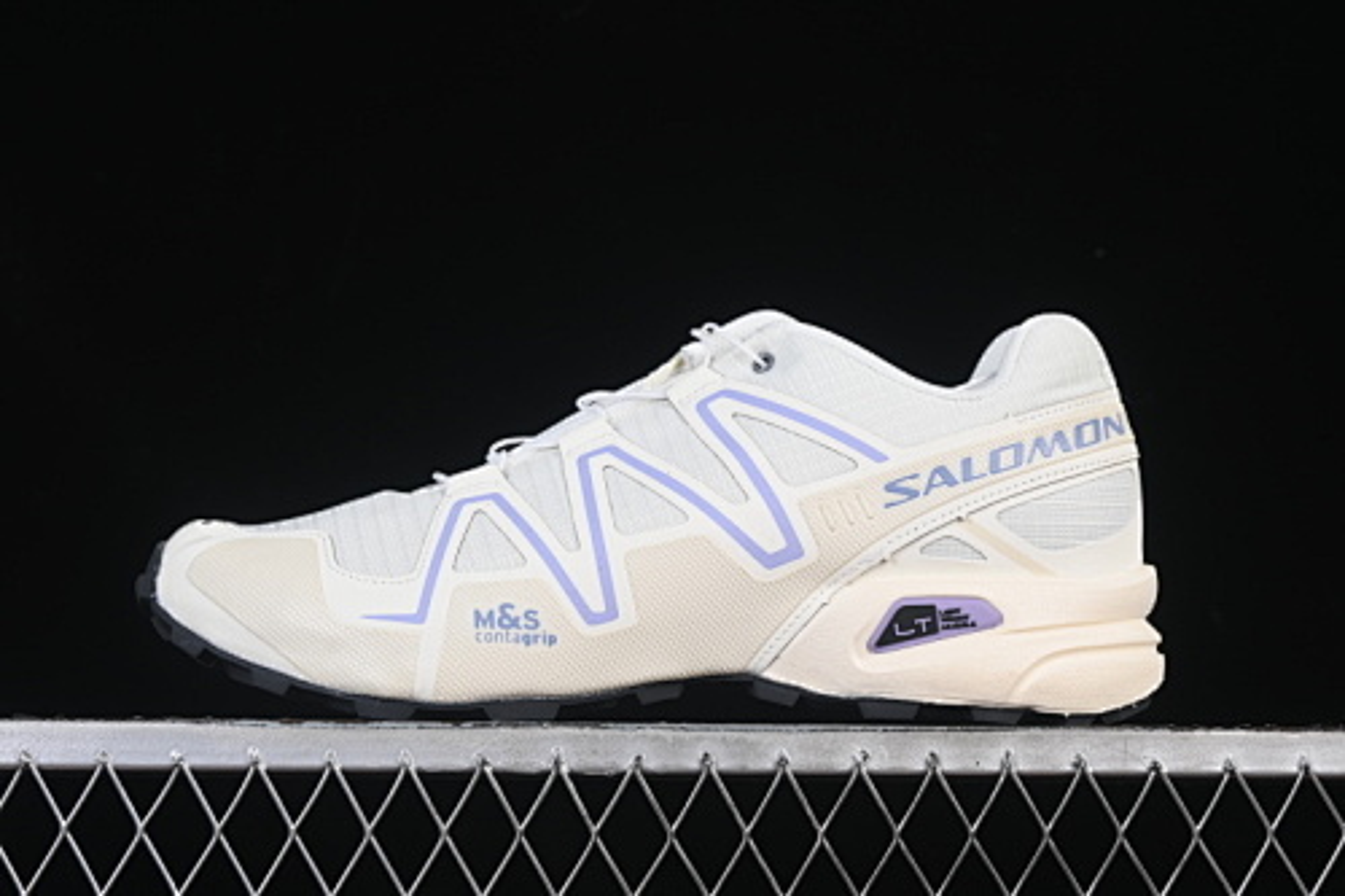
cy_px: 448
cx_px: 672
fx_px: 2801
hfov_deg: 27.0
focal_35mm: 75
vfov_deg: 18.2
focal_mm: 50
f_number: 8
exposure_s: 1/80
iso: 160
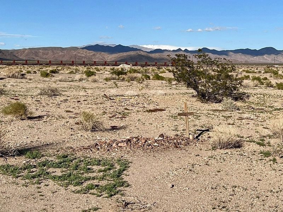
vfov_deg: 53.1
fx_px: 213
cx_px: 142
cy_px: 106
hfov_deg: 67.3
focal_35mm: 26
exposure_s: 1/6173
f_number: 1.6
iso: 50
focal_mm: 5.1
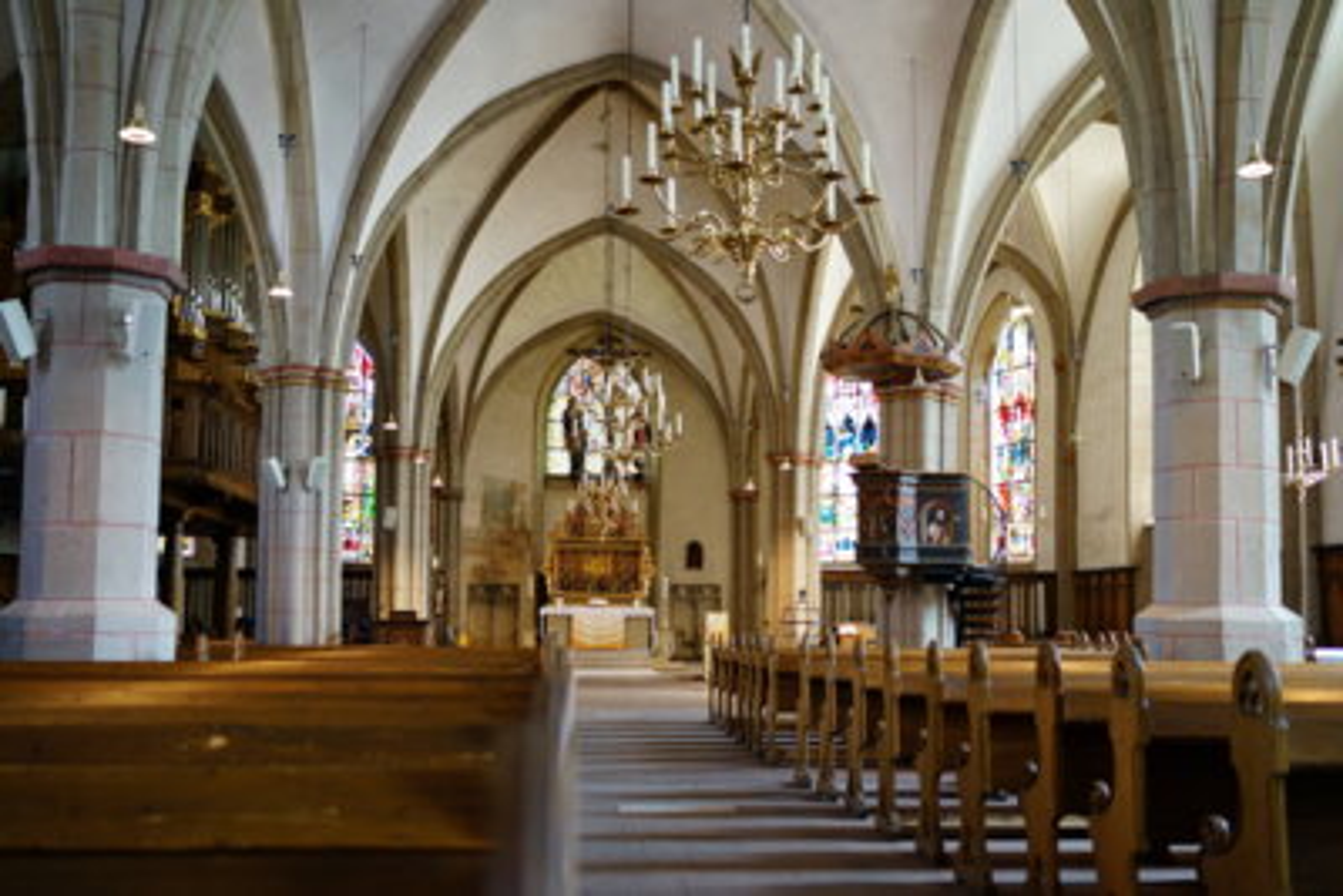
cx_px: 672
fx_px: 1306
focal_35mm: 35
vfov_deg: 37.9
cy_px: 448
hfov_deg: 54.4
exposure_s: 1/25
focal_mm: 35
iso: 500
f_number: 2.2
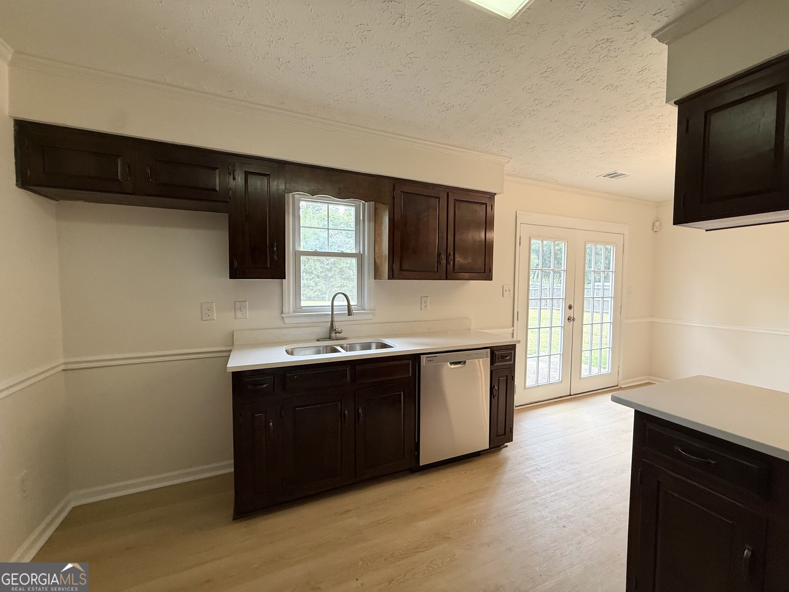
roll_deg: -0.2
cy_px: 296
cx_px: 394
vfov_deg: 85.7
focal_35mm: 14
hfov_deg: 102.1
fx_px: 319
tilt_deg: -1.9
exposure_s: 1/120
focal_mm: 2.22
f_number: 2.2
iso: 160
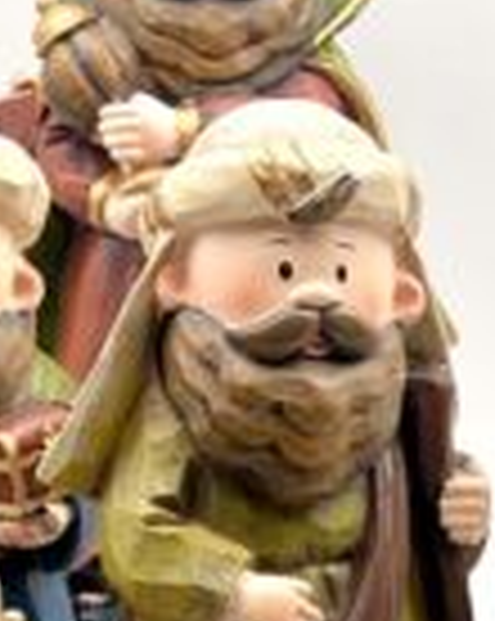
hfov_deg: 8.5
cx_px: 274
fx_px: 3322
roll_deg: +0.1
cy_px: 472
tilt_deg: -13.2
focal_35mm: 181
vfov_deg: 10.7
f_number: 2.2
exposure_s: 1/533
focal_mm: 7.5
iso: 20
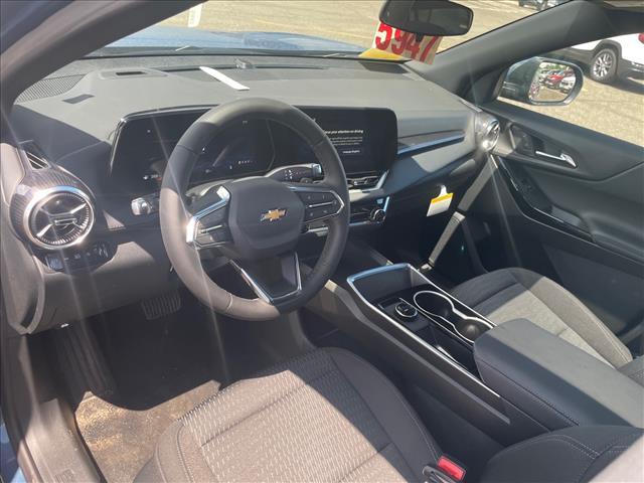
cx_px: 322
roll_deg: -12.9
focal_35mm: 26
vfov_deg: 53.1
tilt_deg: -31.2
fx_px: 484
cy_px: 242
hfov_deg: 67.3
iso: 40
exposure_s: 1/121
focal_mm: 4.2
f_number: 1.6
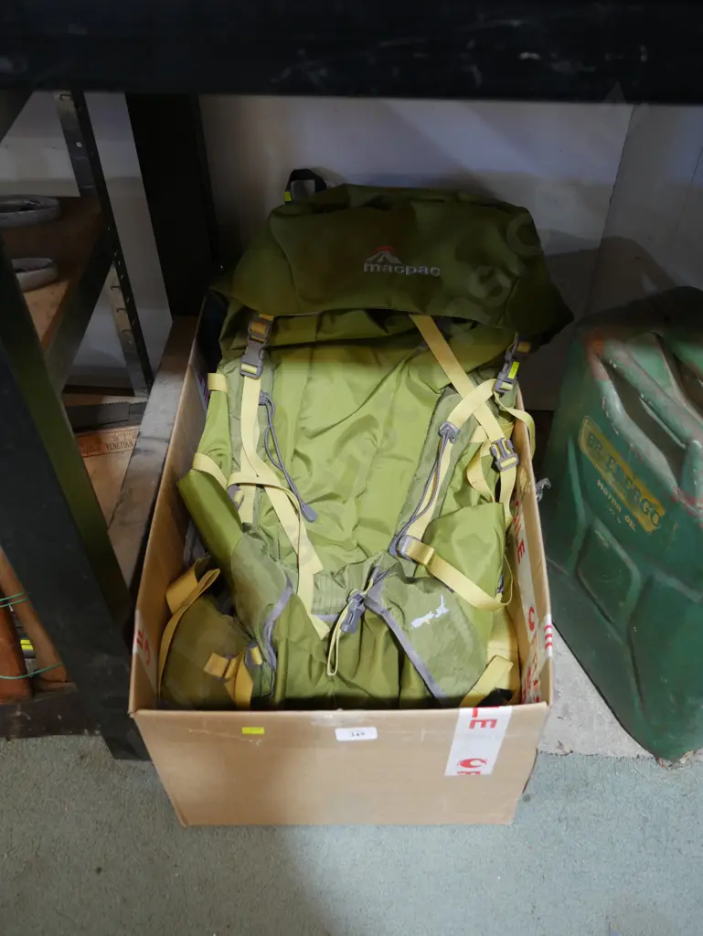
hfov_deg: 44.2
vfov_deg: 56.8
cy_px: 468
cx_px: 352
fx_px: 866
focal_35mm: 32
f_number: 3.6
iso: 640
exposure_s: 1/60
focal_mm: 16
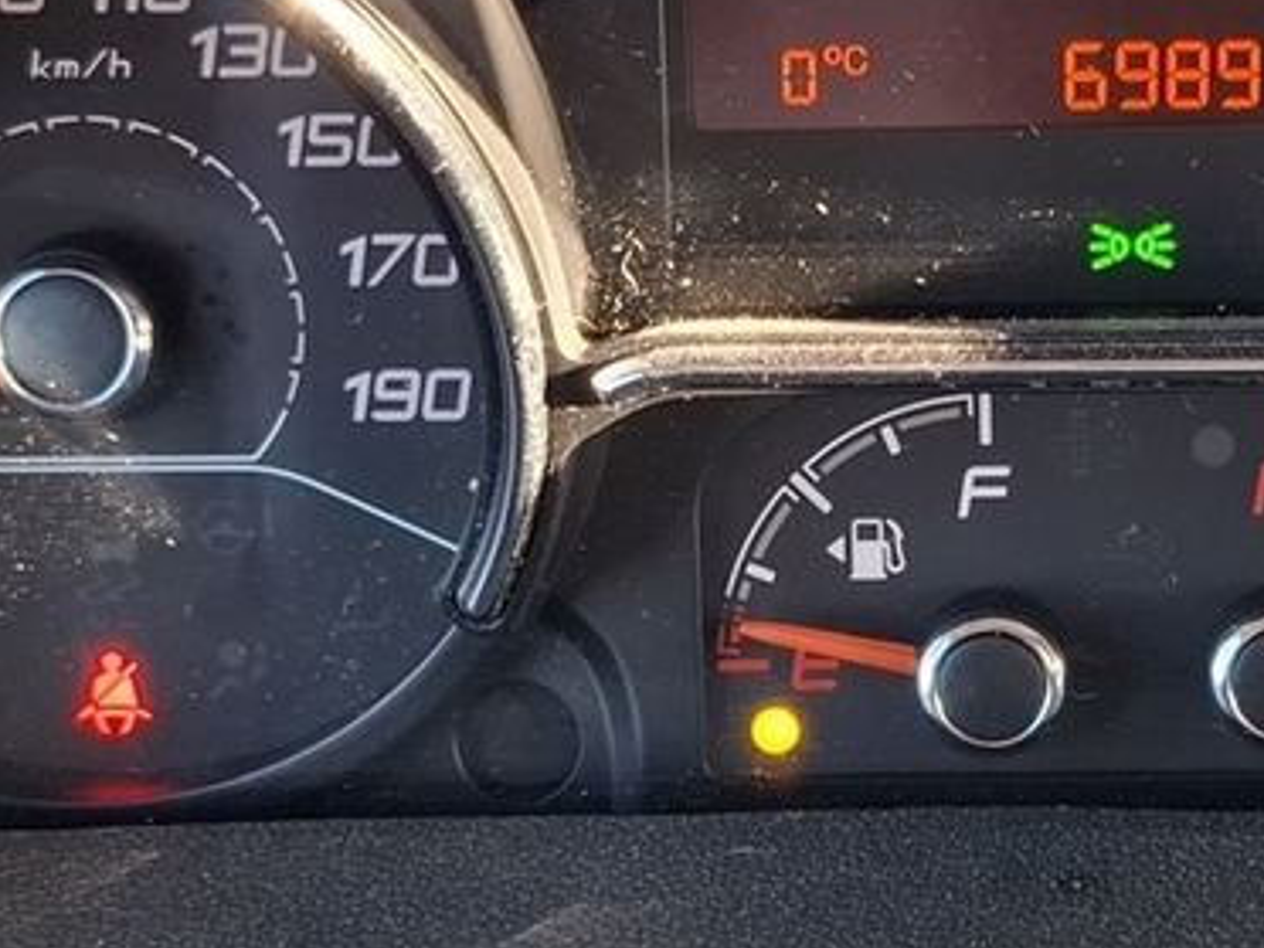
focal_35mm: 89
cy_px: 482
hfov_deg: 21.7
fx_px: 3250
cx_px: 1023
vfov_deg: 16.6
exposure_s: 1/100
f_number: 1.8
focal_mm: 5.54
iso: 125
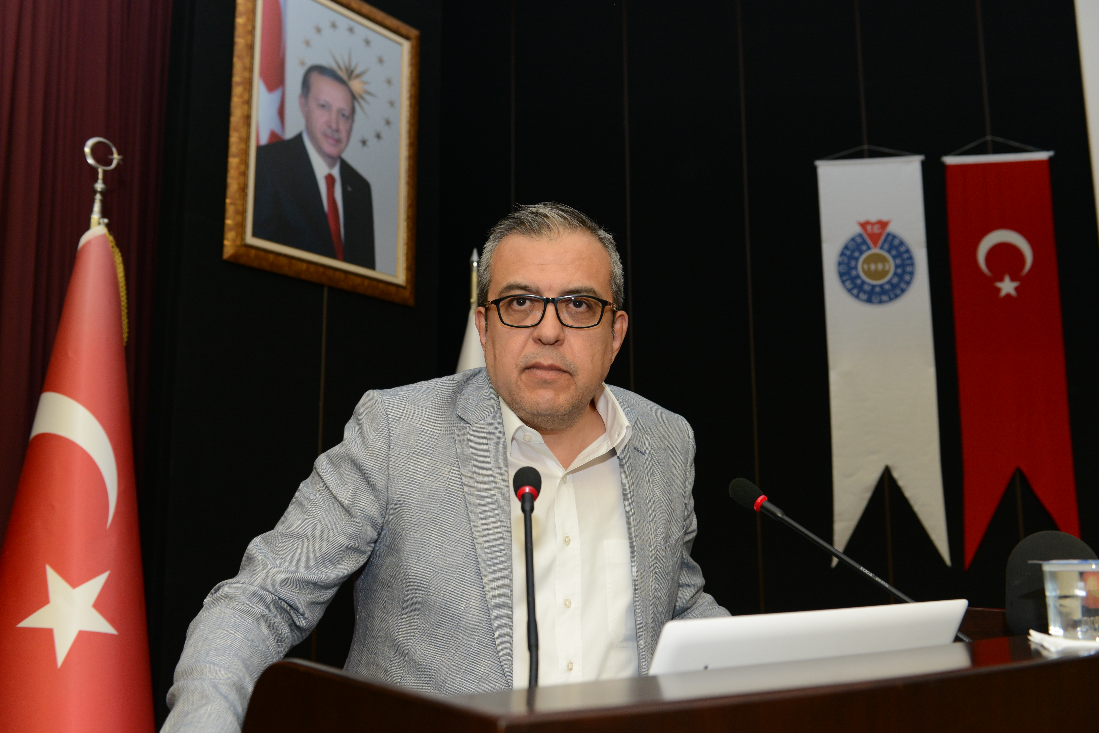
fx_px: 1038
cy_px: 366
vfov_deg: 38.9
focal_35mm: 34
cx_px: 550
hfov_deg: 55.8
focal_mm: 34
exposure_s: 1/100
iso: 1250
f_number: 4.5
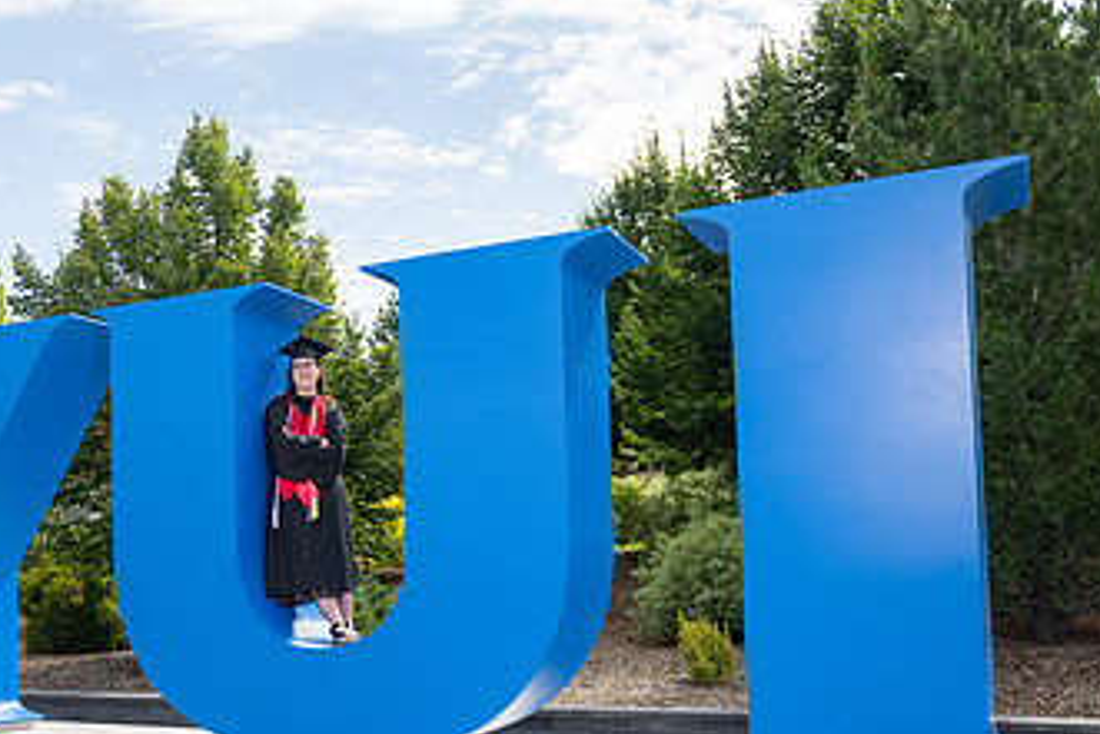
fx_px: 1284
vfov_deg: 31.5
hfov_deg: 43.8
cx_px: 193
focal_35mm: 42
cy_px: 533
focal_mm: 24
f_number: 2.8
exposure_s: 1/1250
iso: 100
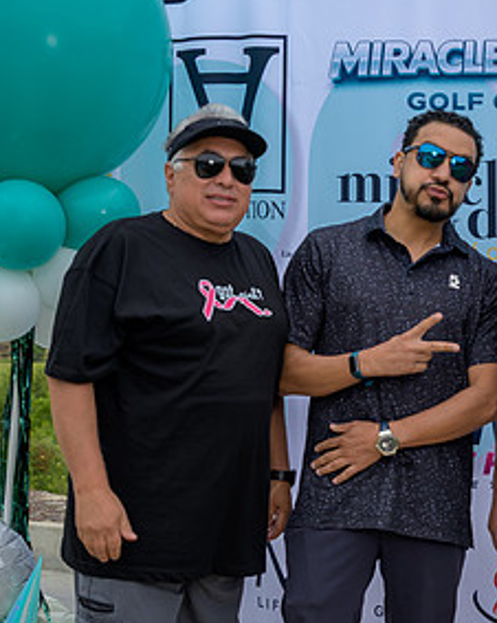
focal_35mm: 79
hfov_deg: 18.9
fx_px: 1454
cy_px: 347
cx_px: 486
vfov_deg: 24.1
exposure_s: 1/200
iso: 125
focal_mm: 41
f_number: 4
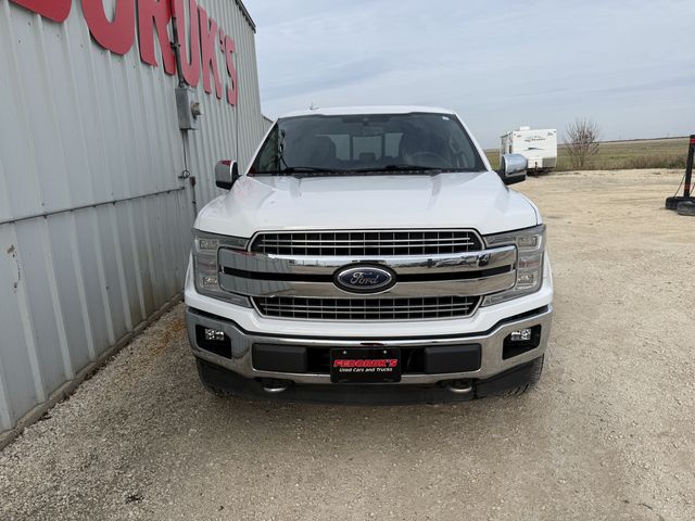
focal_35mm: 24
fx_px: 482
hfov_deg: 71.6
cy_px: 260
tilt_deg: -12.0
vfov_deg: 56.8
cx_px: 348
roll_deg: +2.6
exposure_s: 1/4167
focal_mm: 6.76
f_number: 1.78
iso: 80
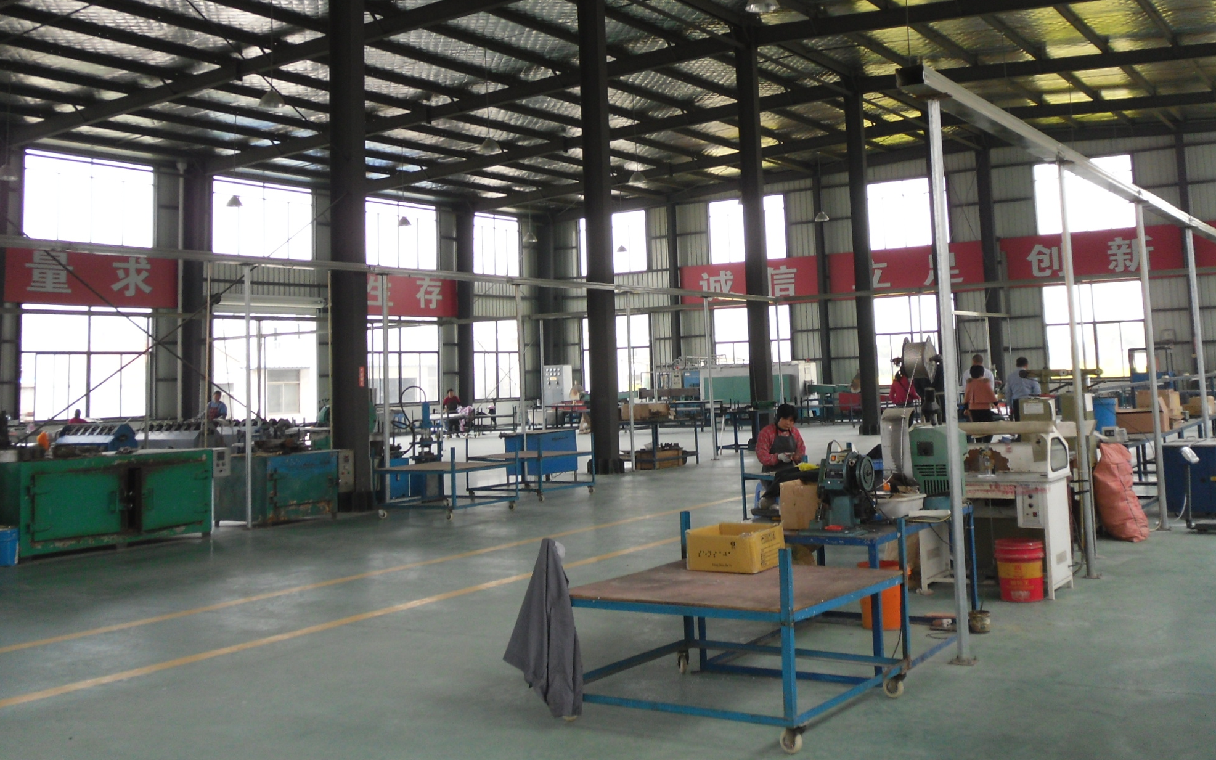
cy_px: 264
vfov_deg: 32.5
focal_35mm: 39
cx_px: 618
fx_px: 1292
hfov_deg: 50.4
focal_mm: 5.1
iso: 100
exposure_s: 1/60
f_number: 3.4
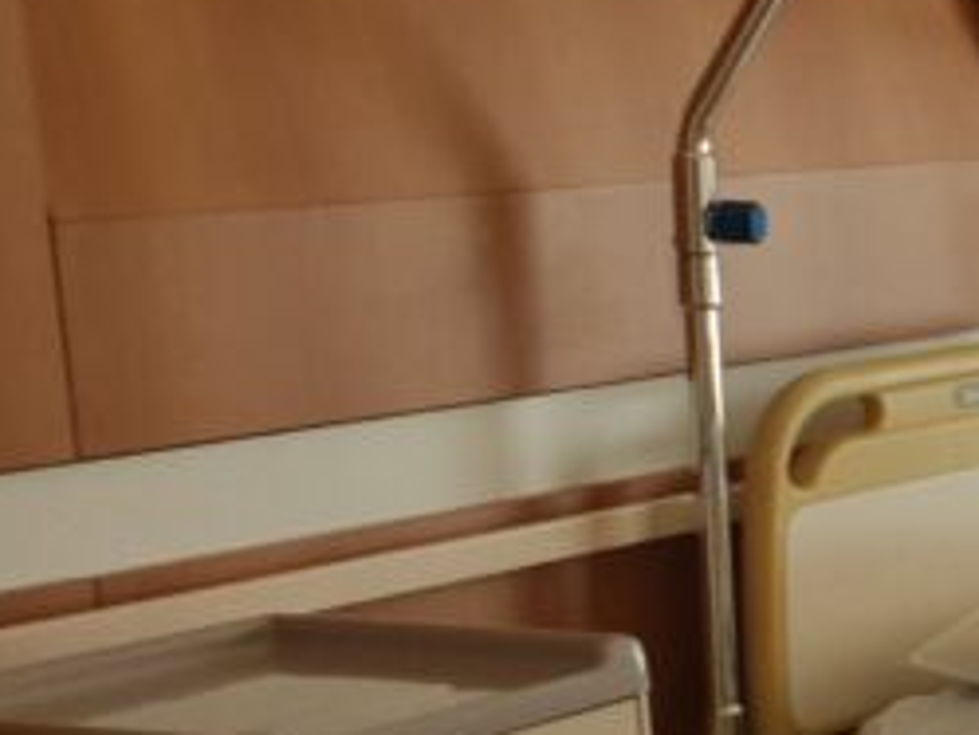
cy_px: 570
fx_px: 3028
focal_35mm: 107
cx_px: 1934
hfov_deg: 15.1
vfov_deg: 13.8
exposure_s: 1/170
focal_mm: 4.3
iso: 50
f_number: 2.4
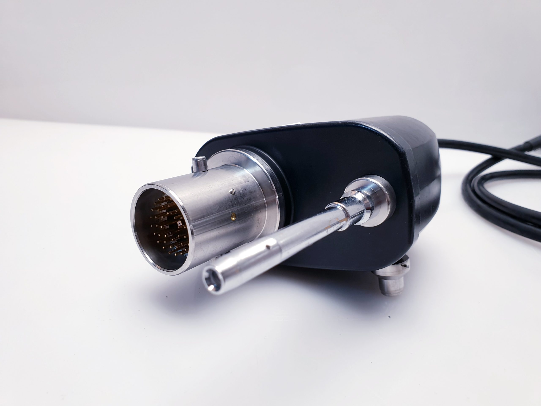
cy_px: 203
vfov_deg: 53.1
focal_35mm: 26
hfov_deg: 67.3
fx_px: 406
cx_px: 270
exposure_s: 1/50
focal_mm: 4.3
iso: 80
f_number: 2.4
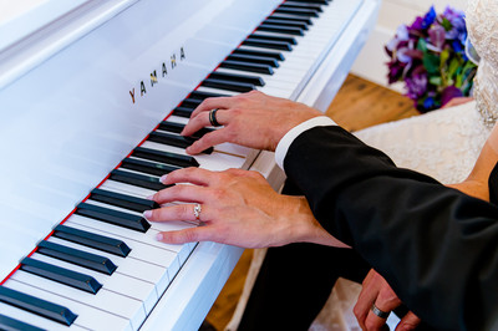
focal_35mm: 38
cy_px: 166
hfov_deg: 50.7
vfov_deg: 35.0
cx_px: 249
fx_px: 525
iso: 1600
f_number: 4
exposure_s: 1/125
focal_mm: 38
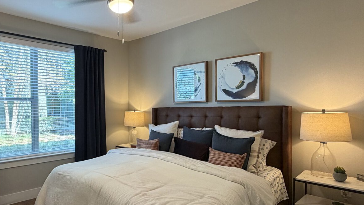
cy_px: 114
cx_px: 121
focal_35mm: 25
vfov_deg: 45.9
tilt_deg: -1.8
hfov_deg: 71.8
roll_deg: +0.6
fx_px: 241
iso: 200
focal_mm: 2.22
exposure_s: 1/60
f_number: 2.2
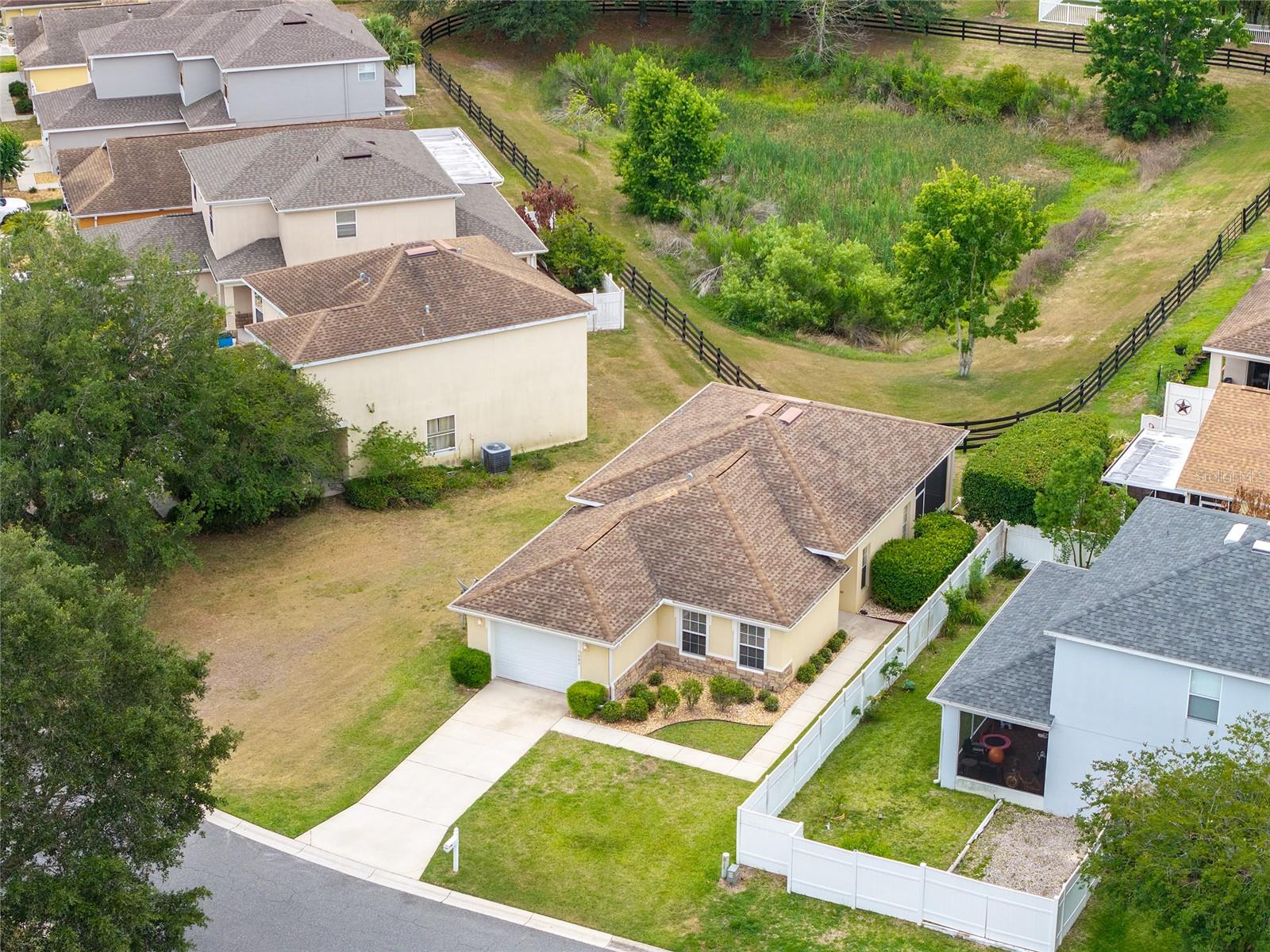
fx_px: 2568
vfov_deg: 21.0
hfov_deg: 27.8
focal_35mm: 70
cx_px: 635
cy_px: 476
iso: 100
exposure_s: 1/180
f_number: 2.8
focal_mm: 19.35
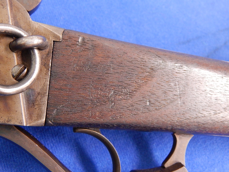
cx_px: 114
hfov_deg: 39.7
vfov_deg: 30.3
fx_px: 318
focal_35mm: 48
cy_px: 86
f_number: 3.7
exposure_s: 1/8
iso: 500
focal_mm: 8.6
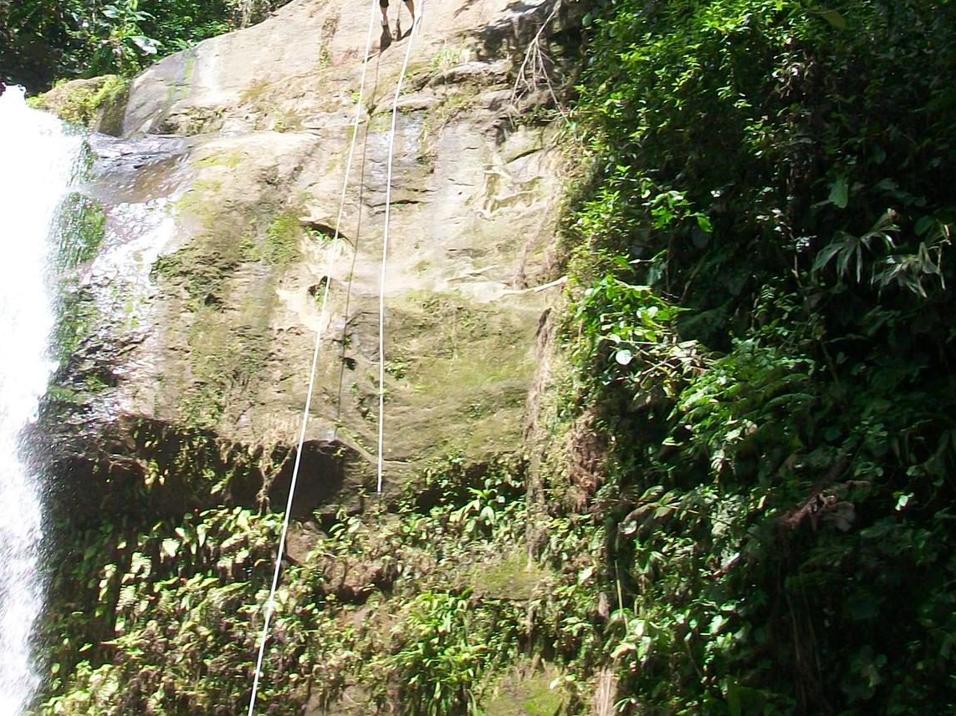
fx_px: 1933
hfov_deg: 27.7
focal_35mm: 70
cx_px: 348
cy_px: 99
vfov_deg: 20.7
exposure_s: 1/320
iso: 64
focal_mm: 5.7
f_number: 2.8
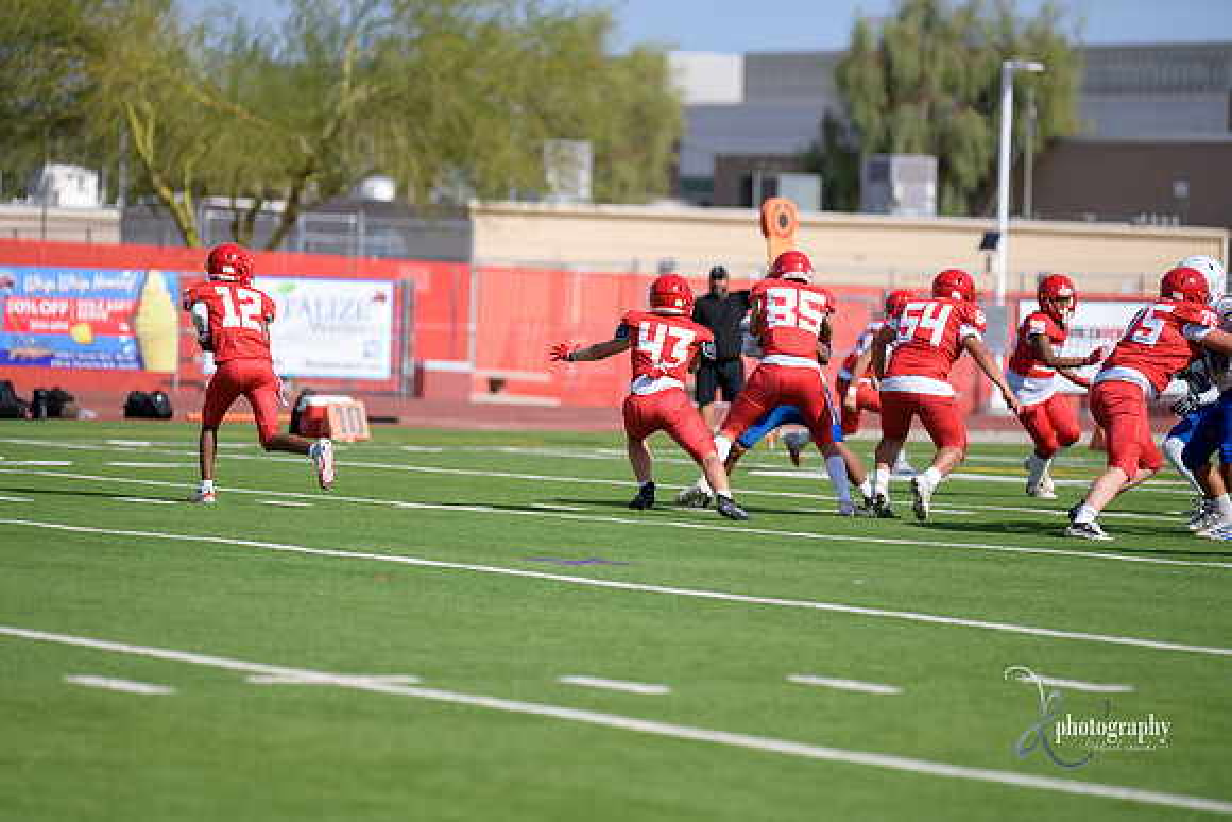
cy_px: 411
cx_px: 616
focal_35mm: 210
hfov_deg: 9.8
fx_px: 7188
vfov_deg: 6.5
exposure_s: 1/3200
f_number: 2.8
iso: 200
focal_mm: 210
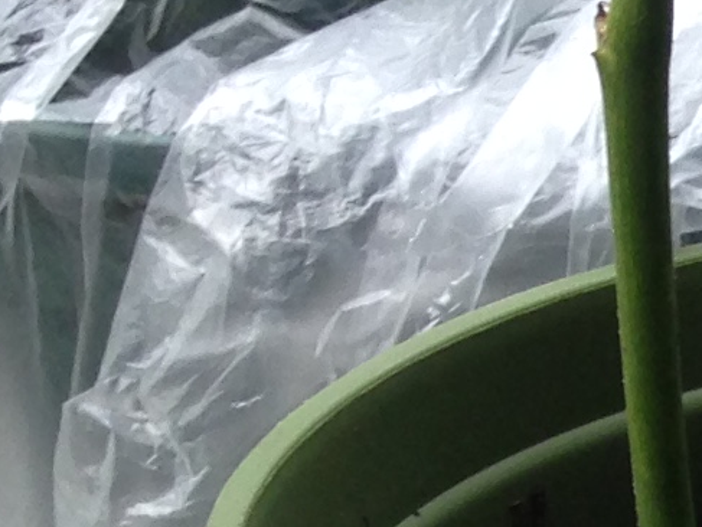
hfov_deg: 8.0
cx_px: 1943
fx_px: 4485
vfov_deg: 6.6
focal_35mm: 221
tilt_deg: -30.1
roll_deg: -2.5
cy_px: 942
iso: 50
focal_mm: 4.12
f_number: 2.4
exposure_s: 1/24
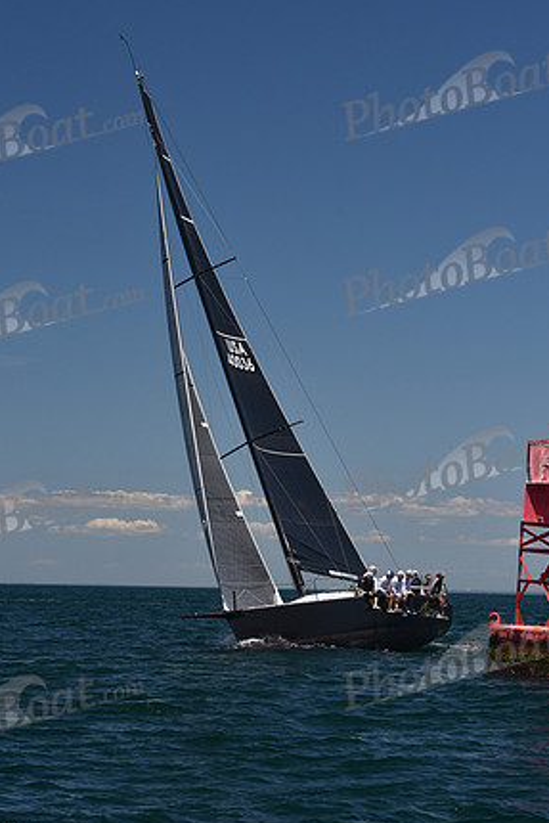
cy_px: 394
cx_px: 244
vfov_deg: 17.6
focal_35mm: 116
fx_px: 2651
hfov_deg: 11.8
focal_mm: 86
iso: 250
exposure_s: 1/800
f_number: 6.3
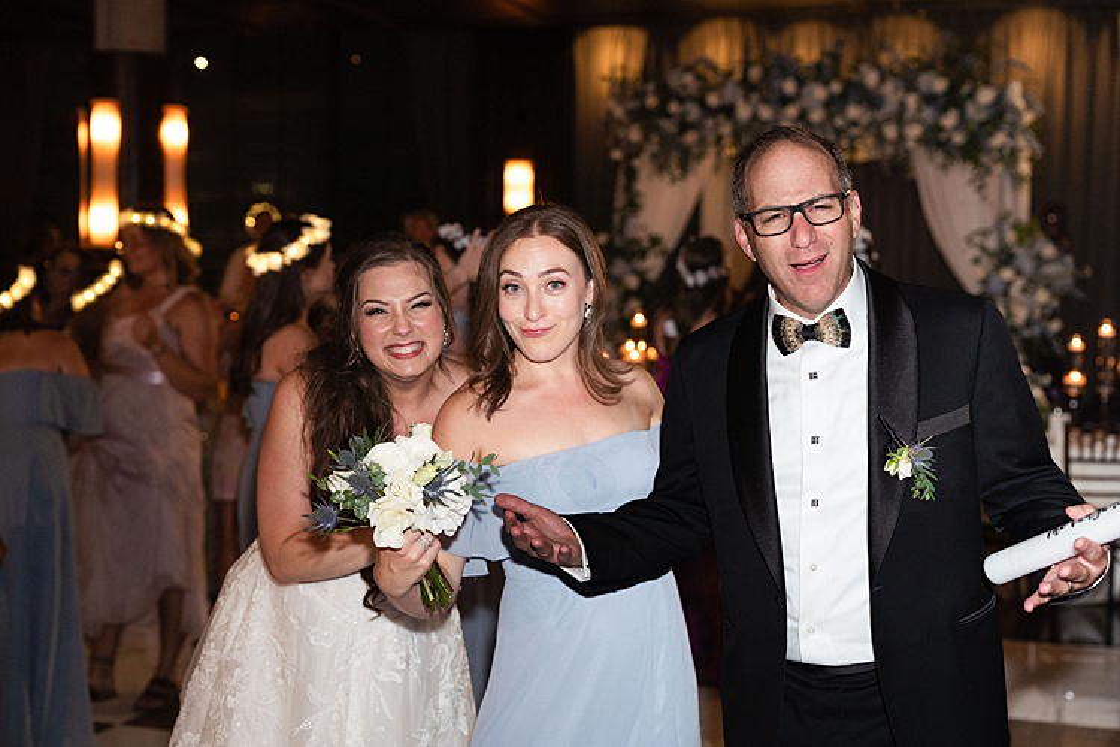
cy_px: 374
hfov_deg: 41.2
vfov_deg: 28.2
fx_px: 1488
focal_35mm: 48
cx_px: 560
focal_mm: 47
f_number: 2.8
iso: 1250
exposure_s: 1/250
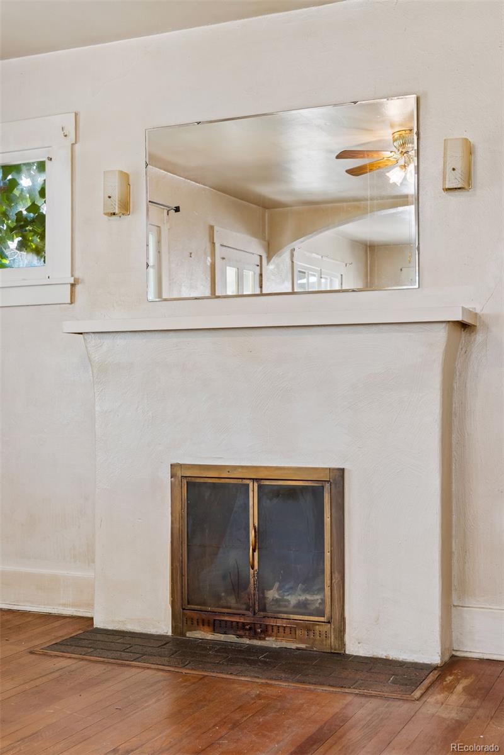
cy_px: 378
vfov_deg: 42.7
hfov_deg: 29.2
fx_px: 966
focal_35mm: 46
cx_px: 252
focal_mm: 46
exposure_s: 1/10
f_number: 9
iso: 400
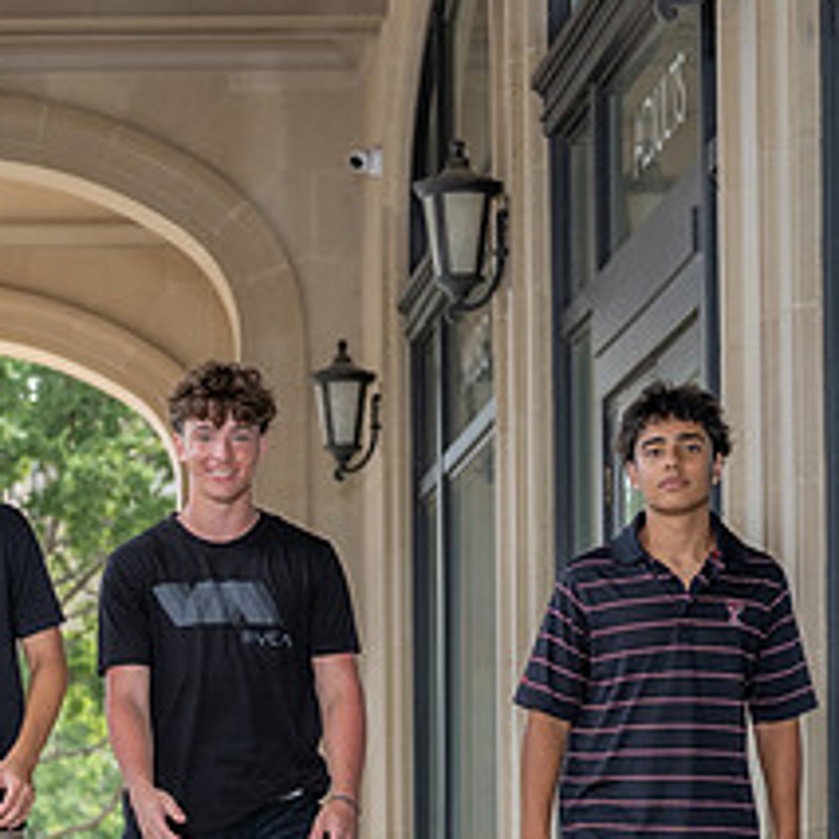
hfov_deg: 10.5
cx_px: -149
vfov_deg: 10.6
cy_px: 823
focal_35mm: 164
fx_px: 4497
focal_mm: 50
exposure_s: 1/400
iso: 250
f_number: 3.2
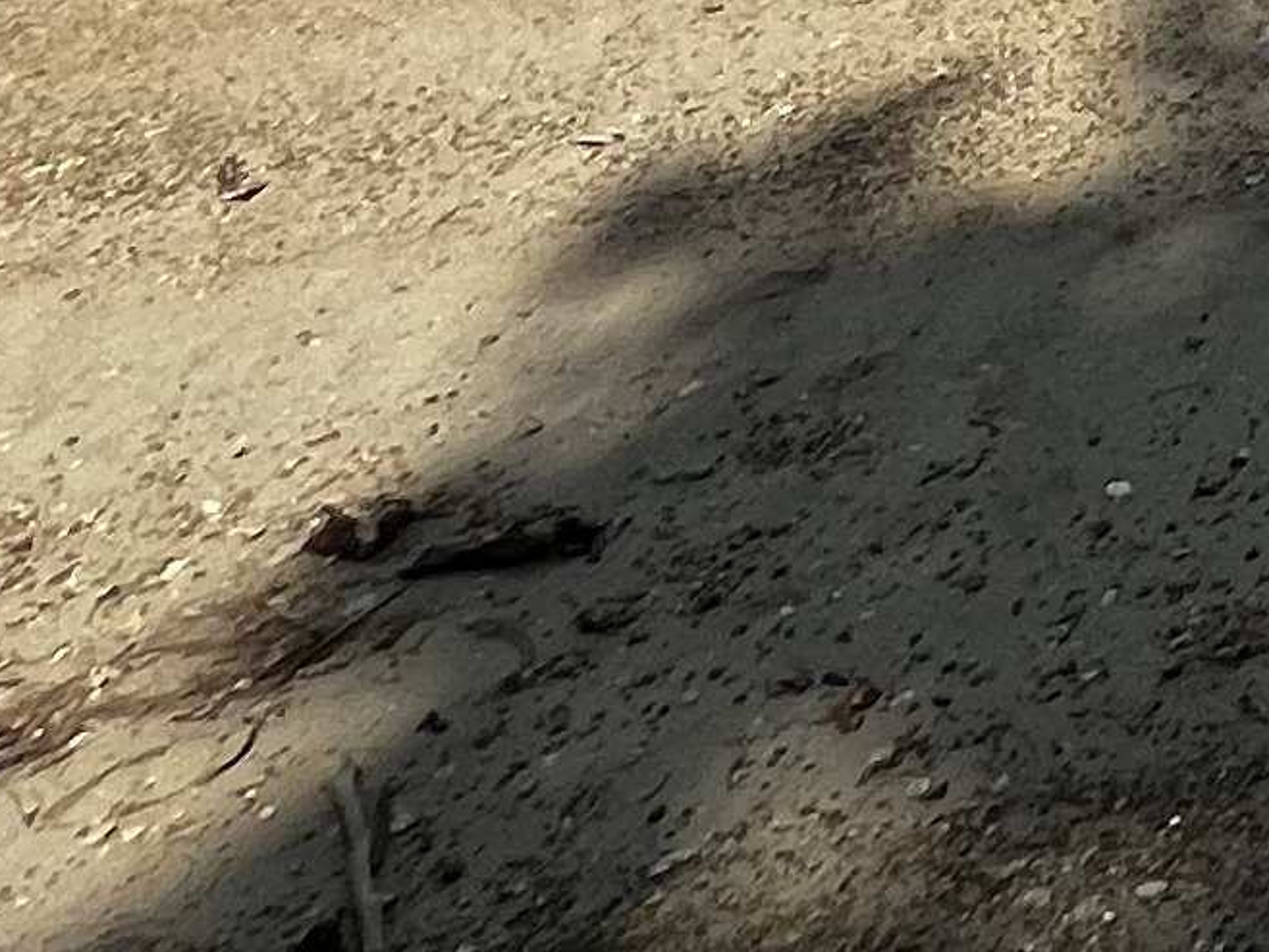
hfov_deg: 15.6
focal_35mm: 79
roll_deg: +0.1
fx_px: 2897
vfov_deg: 11.2
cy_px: -1923
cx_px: 2906
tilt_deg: +0.9
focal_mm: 1.57
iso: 40
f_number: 1.8
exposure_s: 1/3650
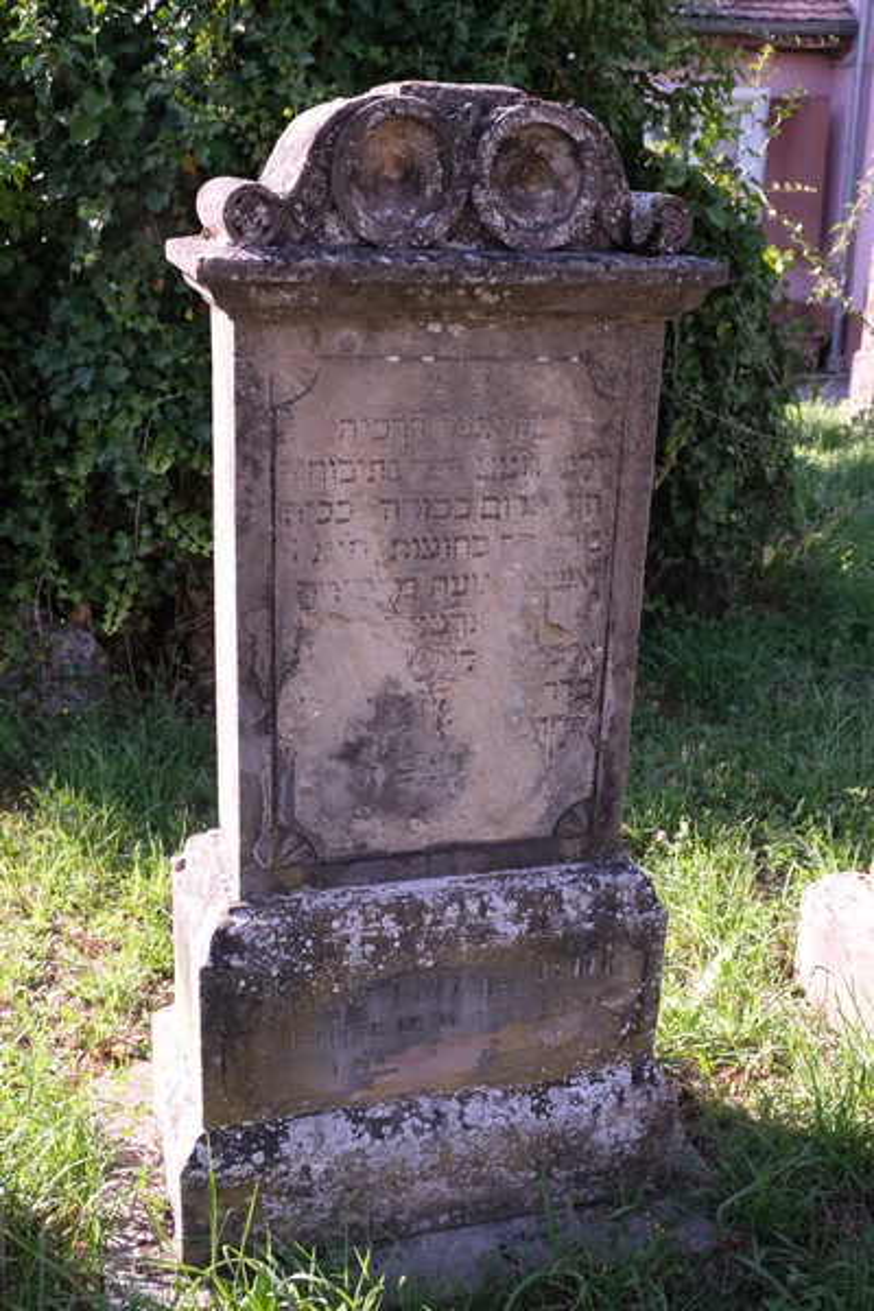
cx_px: 437
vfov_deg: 53.1
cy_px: 656
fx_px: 1311
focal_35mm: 36
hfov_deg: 36.9
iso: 5000
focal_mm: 24.3
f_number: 7.1
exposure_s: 1/1900
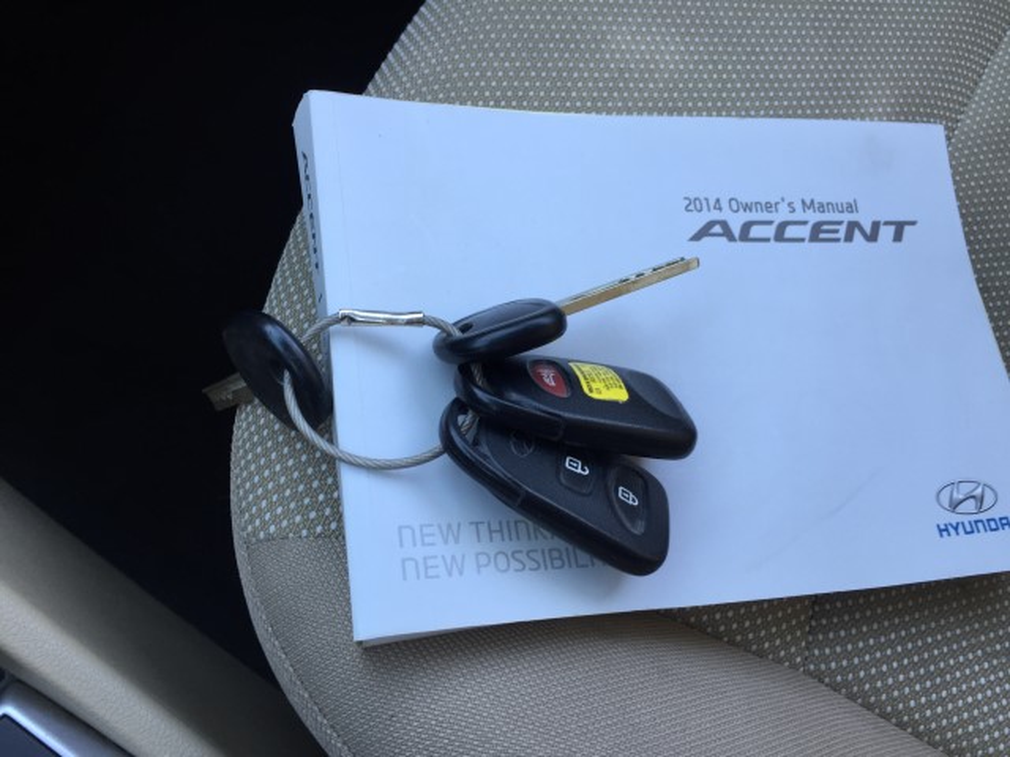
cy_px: 378
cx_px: 505
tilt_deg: -65.3
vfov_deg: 48.2
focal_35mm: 29
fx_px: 846
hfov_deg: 61.7
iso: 40
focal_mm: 4.15
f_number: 2.2
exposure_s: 1/60
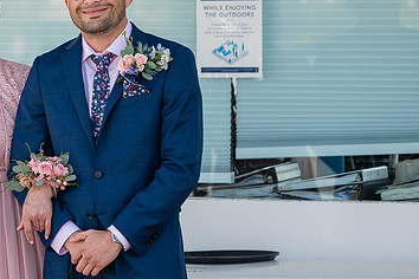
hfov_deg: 7.6
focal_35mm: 270
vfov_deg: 5.1
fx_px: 3142
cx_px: 82
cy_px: 102
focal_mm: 165
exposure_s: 1/500
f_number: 4.5
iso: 160
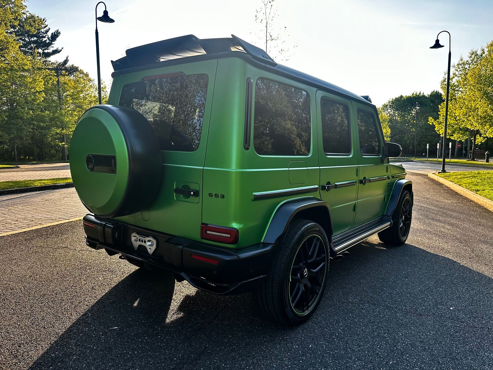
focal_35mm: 24
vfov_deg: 56.8
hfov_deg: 71.6
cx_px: 246
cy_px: 185
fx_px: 342
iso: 80
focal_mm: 6.86
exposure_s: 1/630
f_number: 1.78
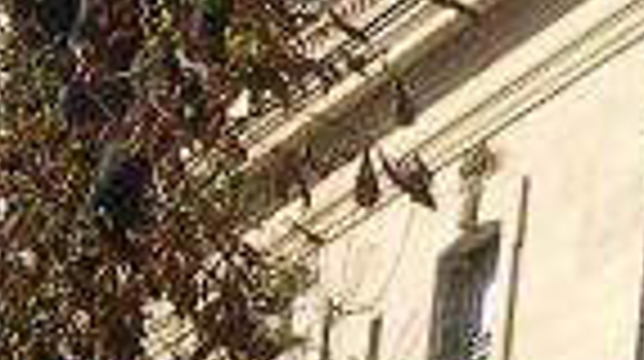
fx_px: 5065
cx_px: 676
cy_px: 68
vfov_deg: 4.1
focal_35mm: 297
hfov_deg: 7.2
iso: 100
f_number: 7.6
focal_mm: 8
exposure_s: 1/197
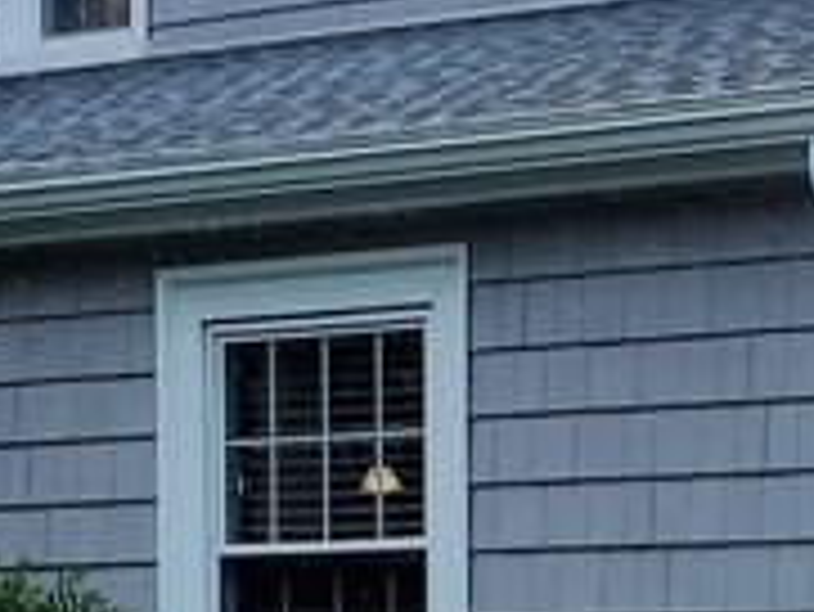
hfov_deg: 11.4
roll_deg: -0.9
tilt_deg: +0.7
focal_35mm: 164
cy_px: 459
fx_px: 3859
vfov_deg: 9.0
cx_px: 1340
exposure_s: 1/608
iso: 32
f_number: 2.2
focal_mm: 4.15
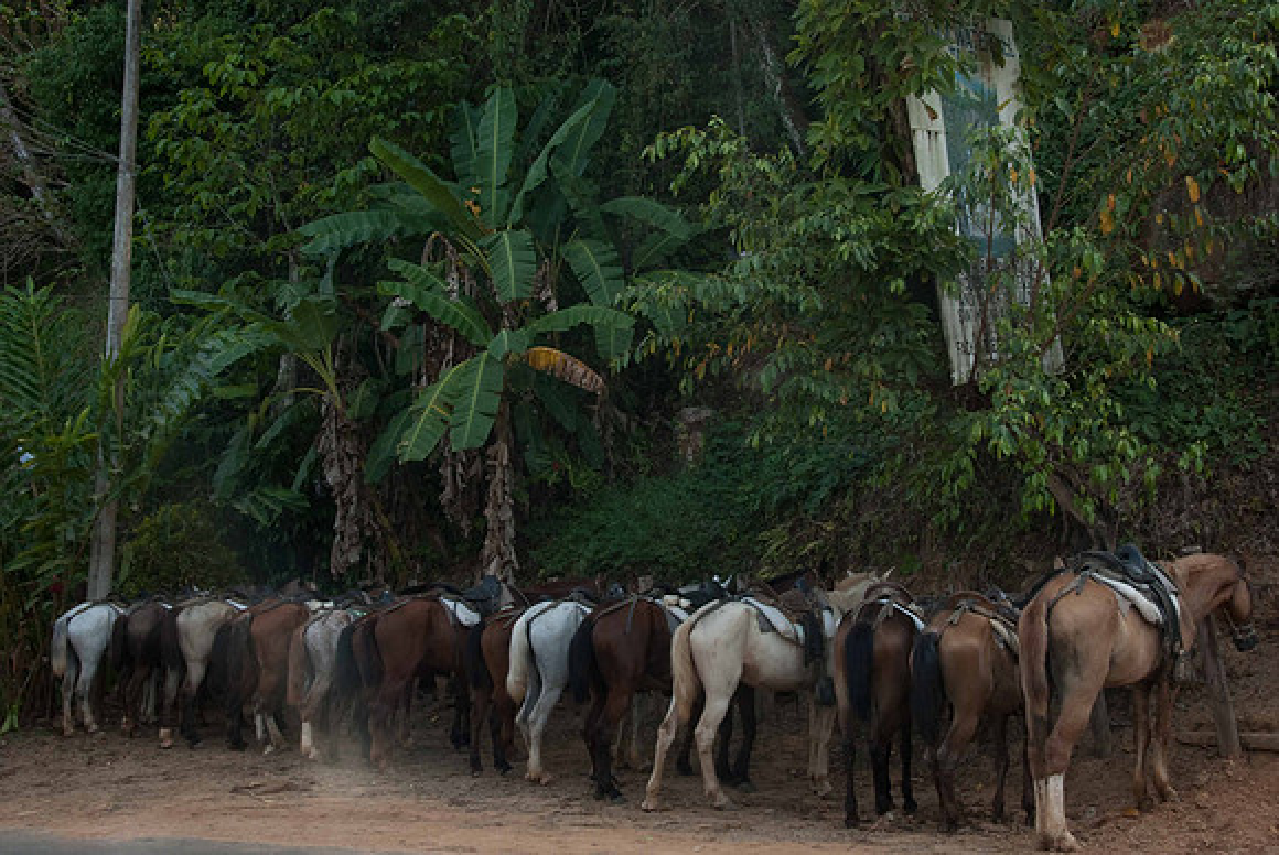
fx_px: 1707
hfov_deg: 41.1
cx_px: 640
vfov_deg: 28.1
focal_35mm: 48
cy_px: 428
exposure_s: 1/10
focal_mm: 32
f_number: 16
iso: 100
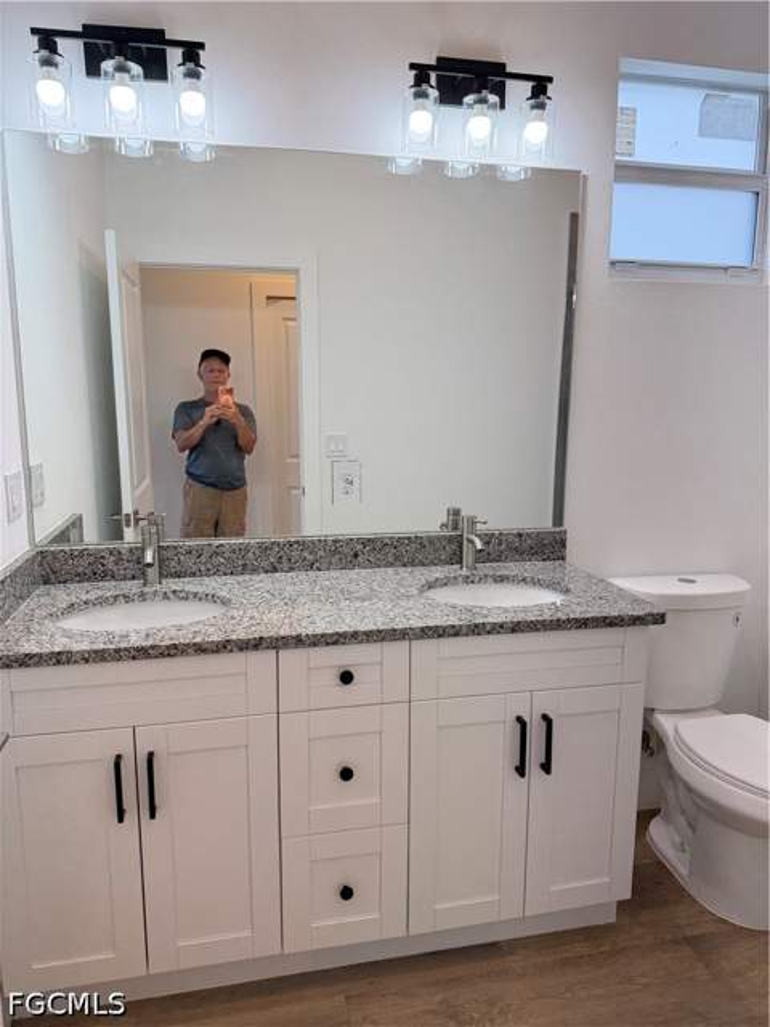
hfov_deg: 56.8
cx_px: 385
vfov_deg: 71.6
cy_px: 514
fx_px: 712
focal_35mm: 24
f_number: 1.78
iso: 80
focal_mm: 6.76
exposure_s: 1/267
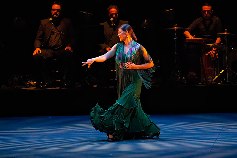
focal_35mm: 405
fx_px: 2664
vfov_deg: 3.4
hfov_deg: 5.1
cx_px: 135
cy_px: 68
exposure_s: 1/400
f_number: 10
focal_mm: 355
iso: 25600
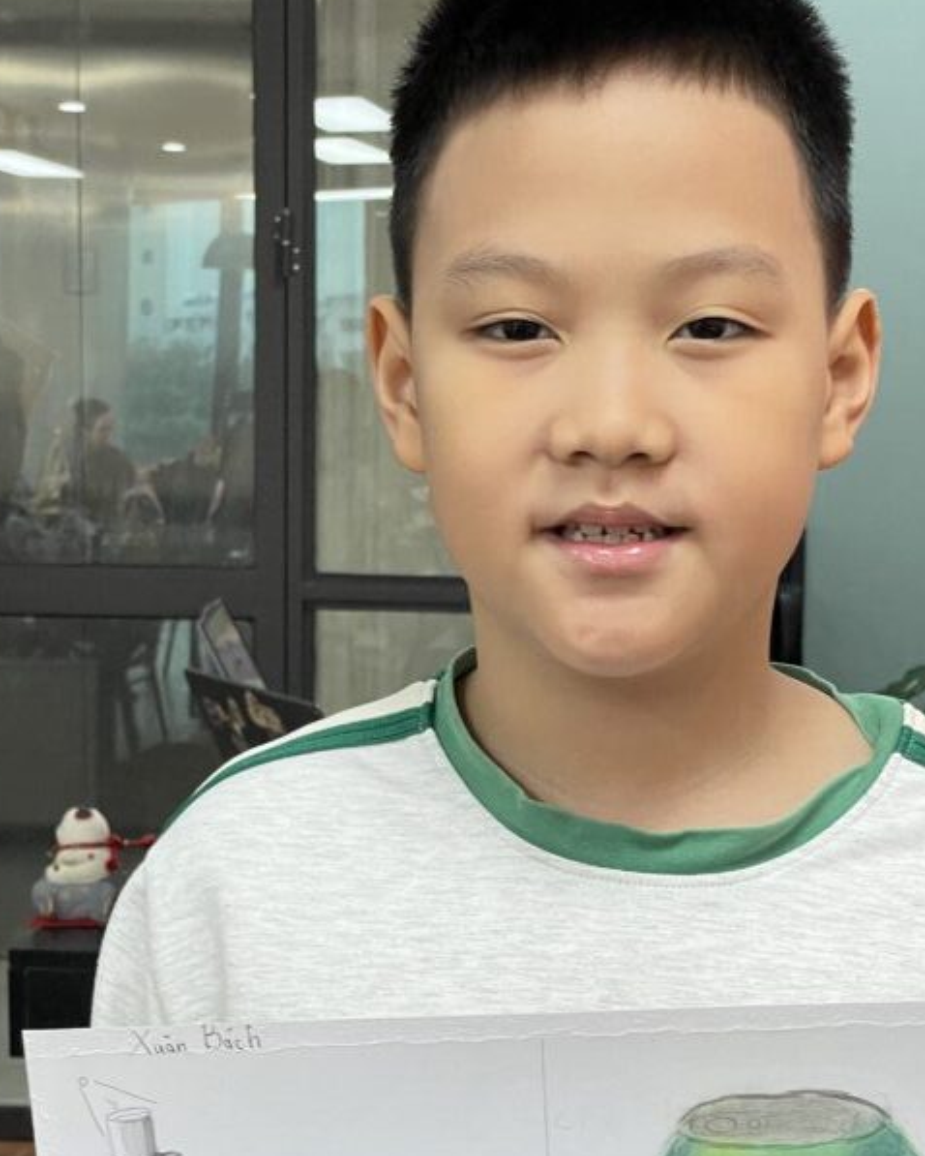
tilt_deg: -8.1
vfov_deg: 22.3
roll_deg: -1.4
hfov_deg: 18.1
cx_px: 542
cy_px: 866
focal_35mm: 85
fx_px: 2907
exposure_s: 1/100
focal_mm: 6
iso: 80
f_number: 2
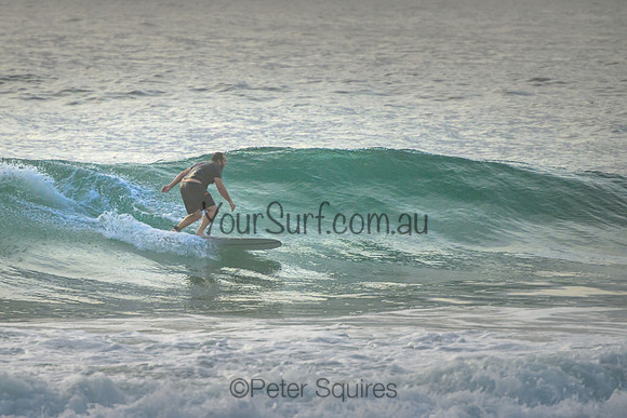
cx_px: 214
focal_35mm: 550
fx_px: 9577
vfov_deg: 2.5
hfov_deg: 3.7
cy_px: 183
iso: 800
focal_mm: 400
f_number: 5.6
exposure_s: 1/2000
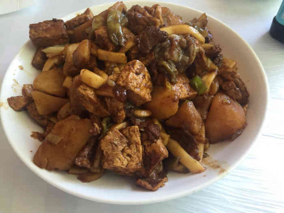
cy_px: 106
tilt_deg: -54.0
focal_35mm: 29
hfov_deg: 61.7
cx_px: 142
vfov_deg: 48.2
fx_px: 238
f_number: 2.2
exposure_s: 1/30
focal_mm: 4.15
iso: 40
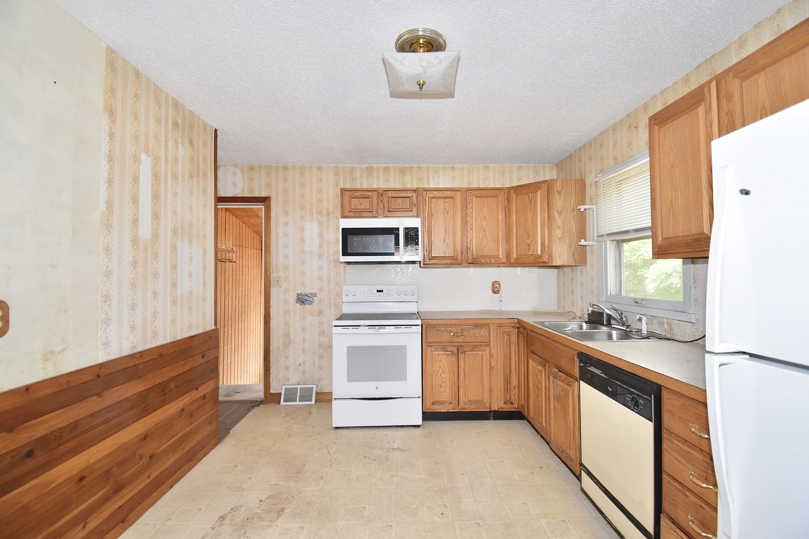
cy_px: 270
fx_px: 337
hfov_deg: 100.4
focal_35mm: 15
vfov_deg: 77.3
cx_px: 404
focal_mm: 10
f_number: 4.5
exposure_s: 1/60
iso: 800
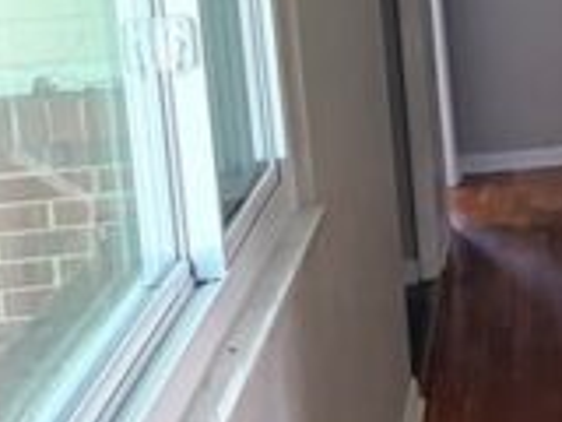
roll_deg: +3.0
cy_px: -25
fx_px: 2111
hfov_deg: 12.3
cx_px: 1317
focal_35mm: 130
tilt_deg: -7.1
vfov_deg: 11.3
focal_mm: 5.96
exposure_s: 1/60
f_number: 1.6
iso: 400
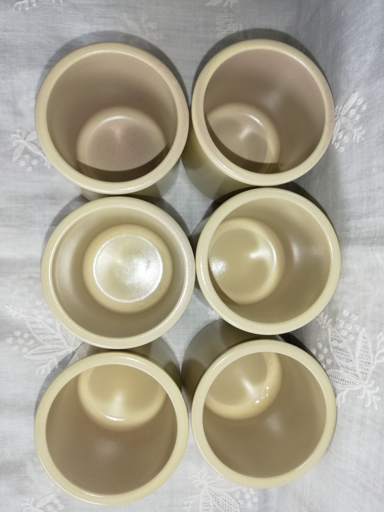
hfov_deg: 53.1
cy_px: 256
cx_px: 192
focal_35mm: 26
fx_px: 385
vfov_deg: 67.3
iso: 80
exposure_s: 1/120
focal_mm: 3.81
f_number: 2.2
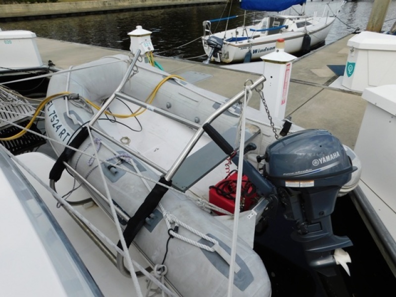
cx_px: 198
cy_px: 148
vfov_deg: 58.9
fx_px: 263
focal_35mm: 23
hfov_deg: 73.9
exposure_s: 1/1250
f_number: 3
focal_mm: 4
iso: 125
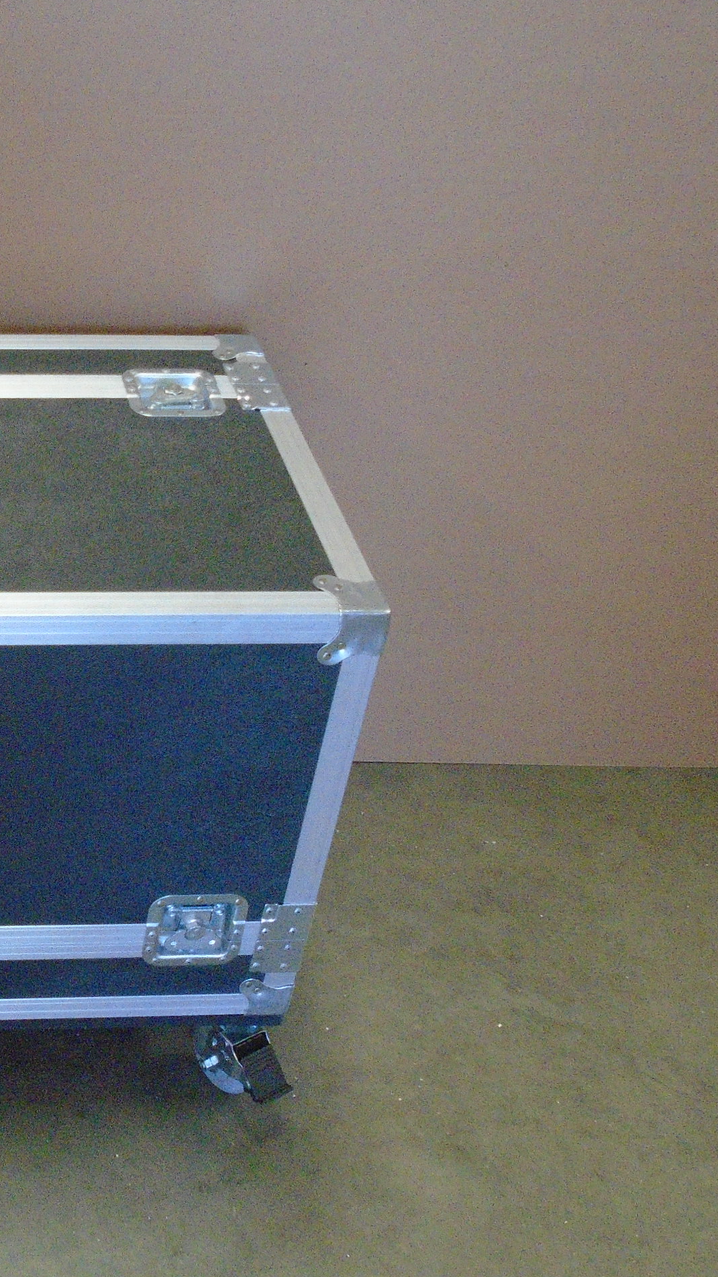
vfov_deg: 44.6
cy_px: 637
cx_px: -58
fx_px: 1557
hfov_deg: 24.3
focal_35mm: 46
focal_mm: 5.5
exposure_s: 1/125
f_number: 3.5
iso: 800
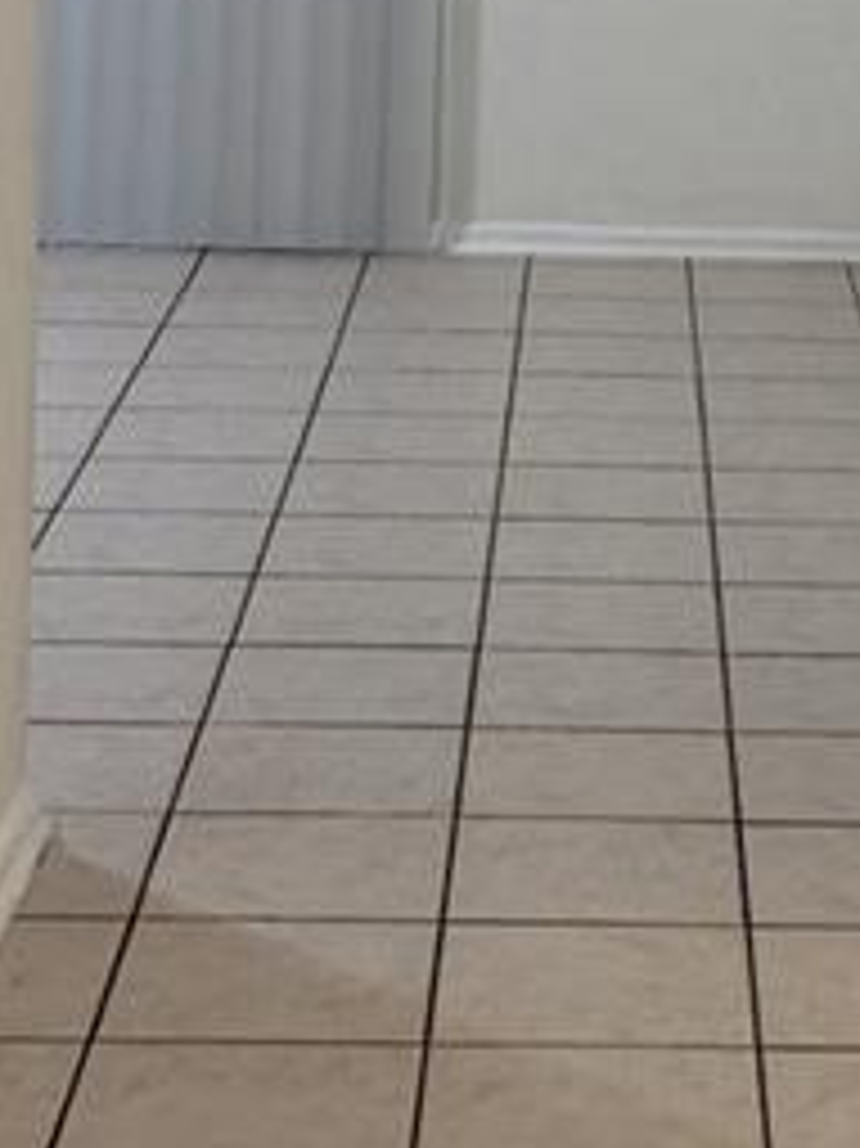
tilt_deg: -4.3
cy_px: -104
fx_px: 3746
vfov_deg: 16.9
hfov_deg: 13.0
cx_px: 761
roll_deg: -0.3
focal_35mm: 113
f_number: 1.78
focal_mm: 6.76
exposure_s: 1/60
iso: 125
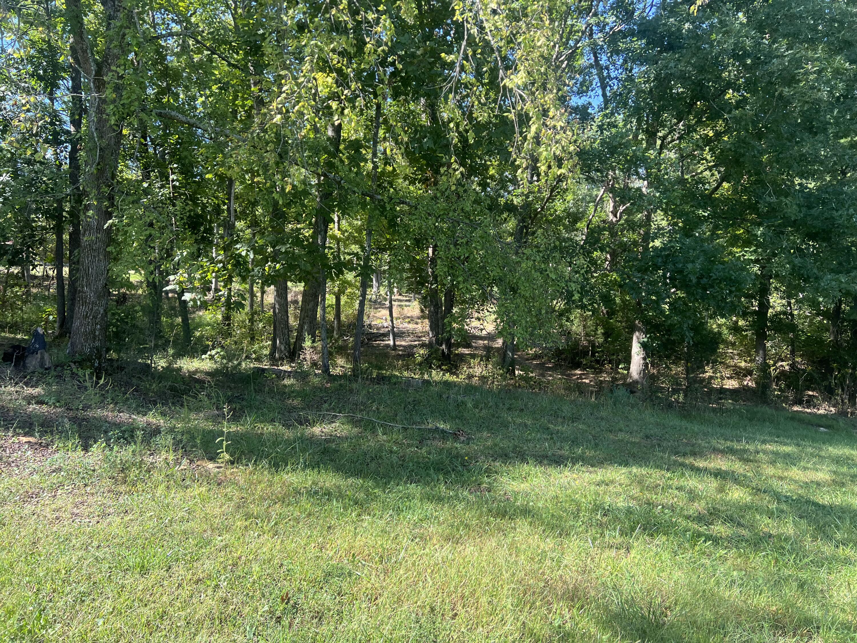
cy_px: 322
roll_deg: +0.0
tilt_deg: +1.5
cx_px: 428
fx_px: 644
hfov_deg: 67.3
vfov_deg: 53.1
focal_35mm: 26
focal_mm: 5.7
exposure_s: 1/563
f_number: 1.5
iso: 50
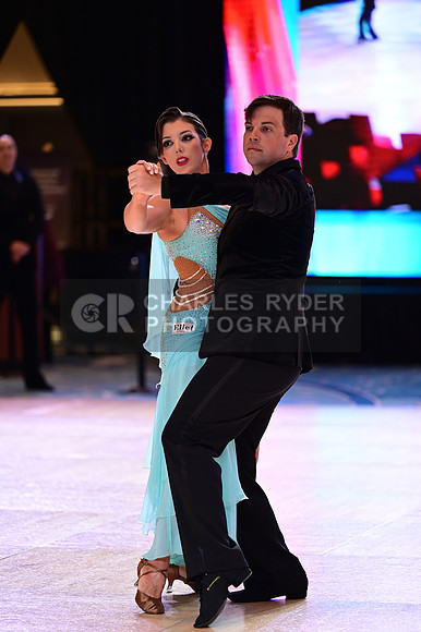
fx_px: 2810
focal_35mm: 160
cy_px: 316
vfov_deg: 12.8
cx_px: 210
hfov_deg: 8.6
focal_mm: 160
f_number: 2.8
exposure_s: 1/400
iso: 2000
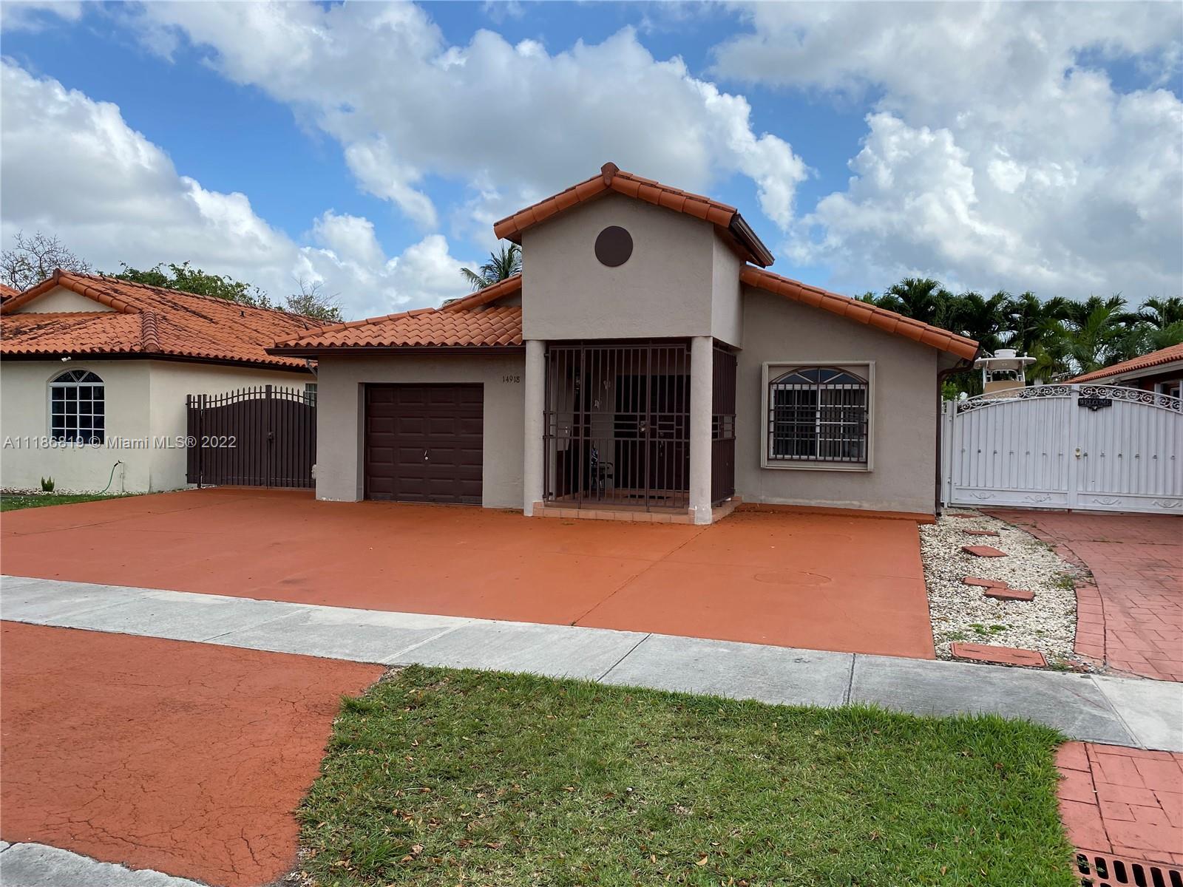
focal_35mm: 26
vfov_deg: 53.1
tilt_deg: -0.3
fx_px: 889
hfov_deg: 67.3
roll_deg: -0.4
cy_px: 444
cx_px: 592
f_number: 1.8
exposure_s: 1/3040
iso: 32
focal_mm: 4.25
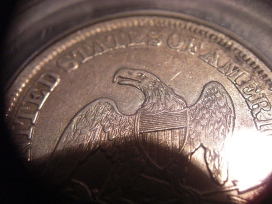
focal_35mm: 38
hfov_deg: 49.0
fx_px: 299
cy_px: 102
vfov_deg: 37.7
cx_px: 136
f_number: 2.7
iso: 200
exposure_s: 1/80
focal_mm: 6.2
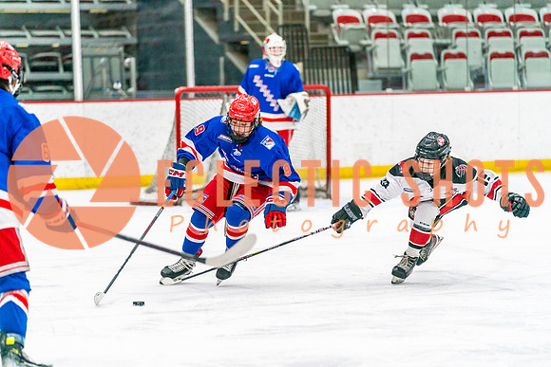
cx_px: 256
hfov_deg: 11.8
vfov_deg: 7.9
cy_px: 183
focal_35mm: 174
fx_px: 2662
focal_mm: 159
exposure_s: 1/1250
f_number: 2.8
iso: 3200
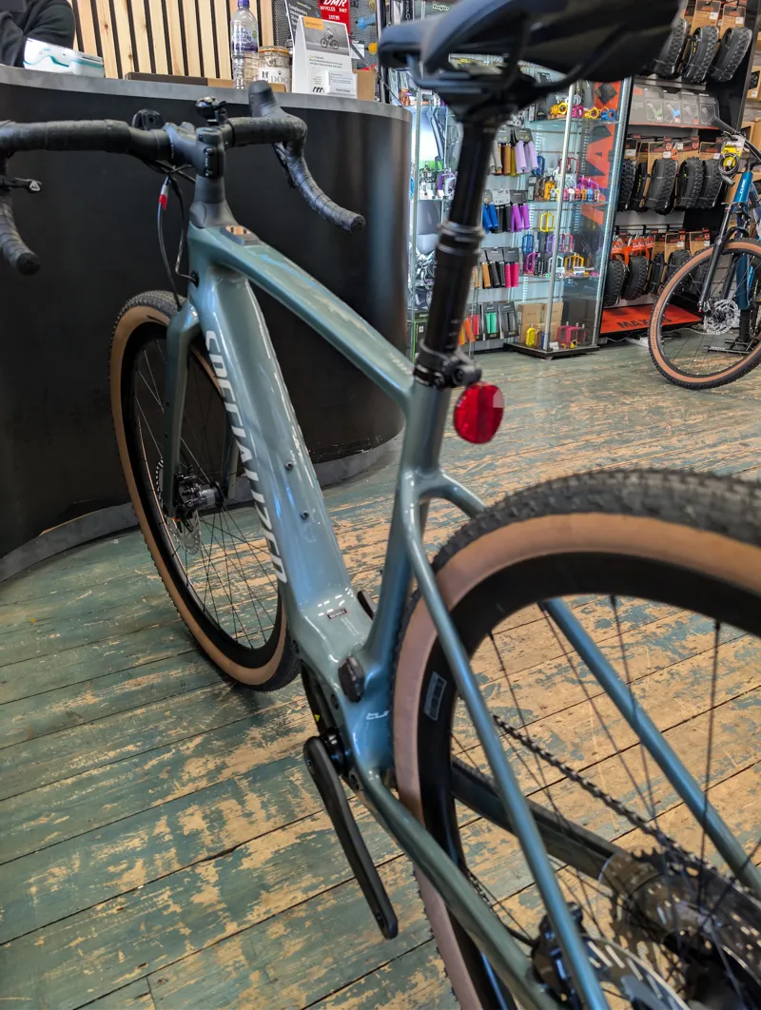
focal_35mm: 24
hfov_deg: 57.0
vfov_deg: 71.5
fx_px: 702
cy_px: 505
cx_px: 380
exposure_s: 1/25
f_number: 1.68
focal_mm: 6.9
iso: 89
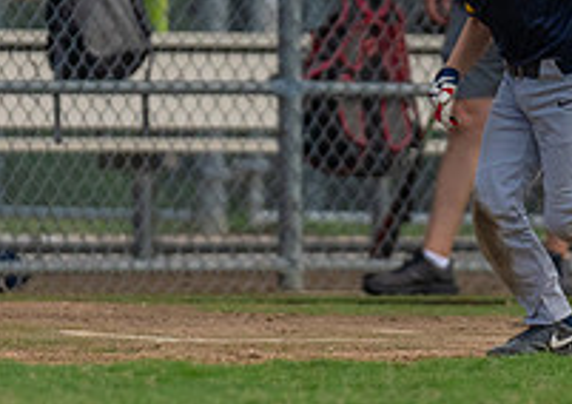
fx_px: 15150
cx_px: 349
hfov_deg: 2.2
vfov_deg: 1.5
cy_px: 84
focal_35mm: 936
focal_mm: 200
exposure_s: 1/1000
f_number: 2.8
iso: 1000
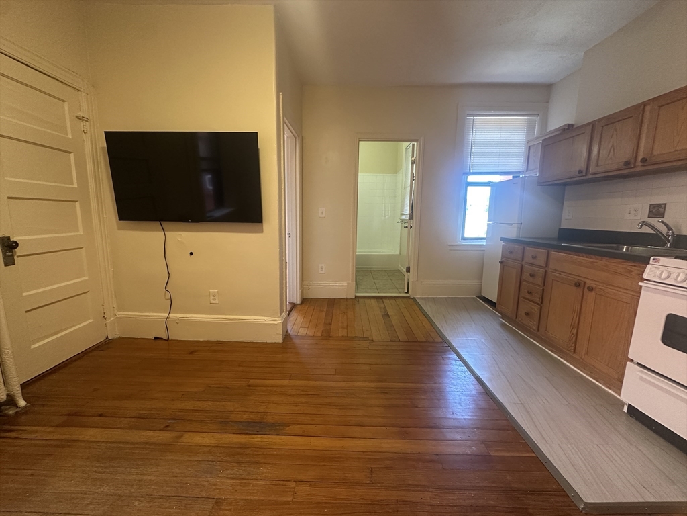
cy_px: 258
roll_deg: -1.5
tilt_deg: -8.2
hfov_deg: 102.1
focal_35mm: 14
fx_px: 278
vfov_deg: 85.7
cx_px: 344
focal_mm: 2.22
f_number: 2.2
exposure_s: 1/60
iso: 250
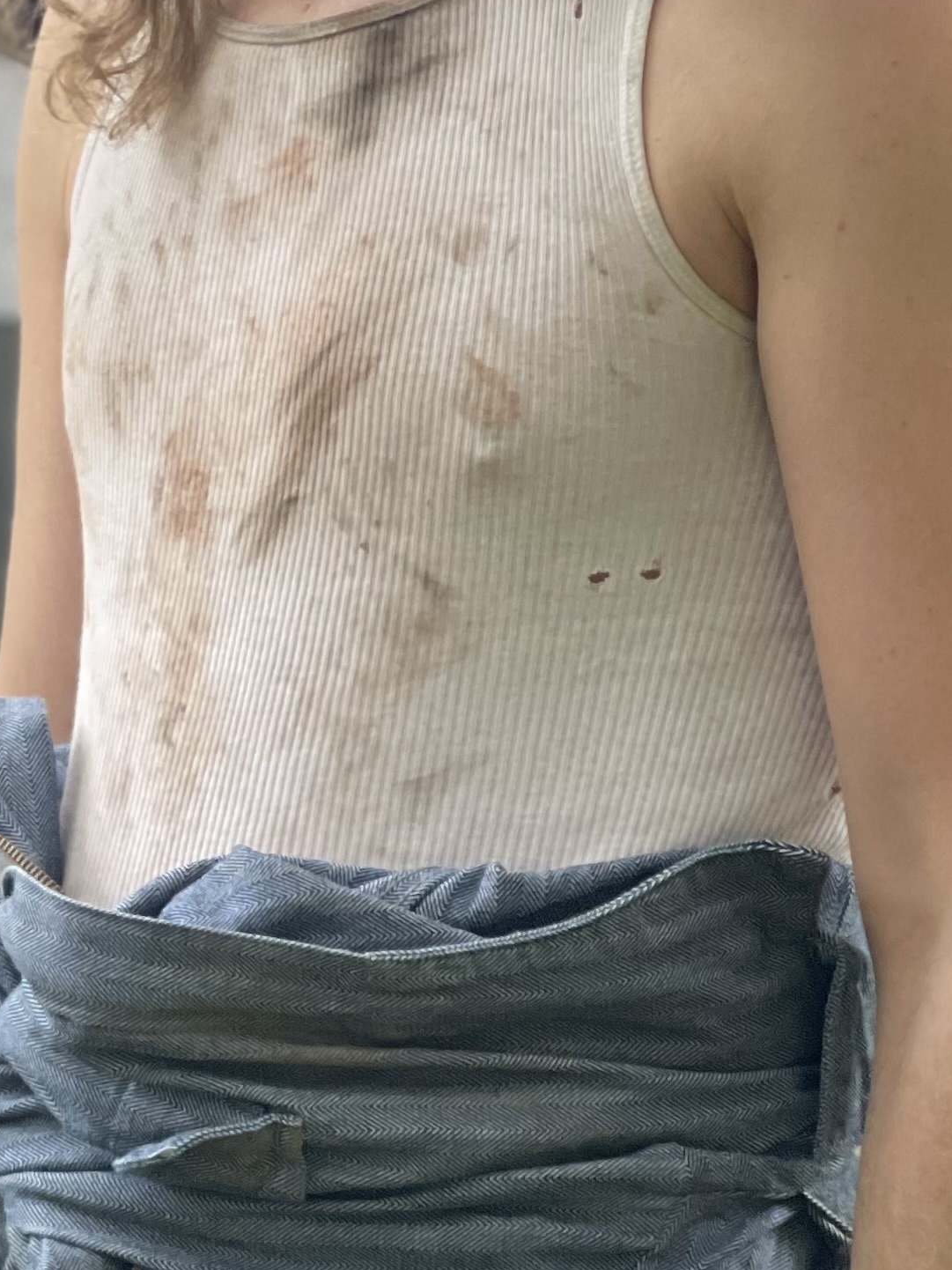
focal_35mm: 179
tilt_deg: -0.1
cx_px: -88
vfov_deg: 11.0
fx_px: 6566
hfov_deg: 8.2
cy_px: 35
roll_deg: -1.6
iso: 160
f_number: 2.2
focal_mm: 7.5
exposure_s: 1/121
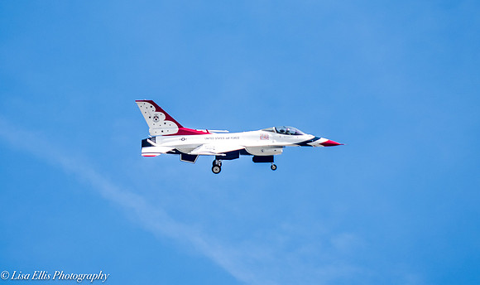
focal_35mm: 453
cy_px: 132
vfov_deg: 2.8
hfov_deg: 4.7
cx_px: 187
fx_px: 5849
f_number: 5
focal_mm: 200
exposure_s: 1/1000
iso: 100
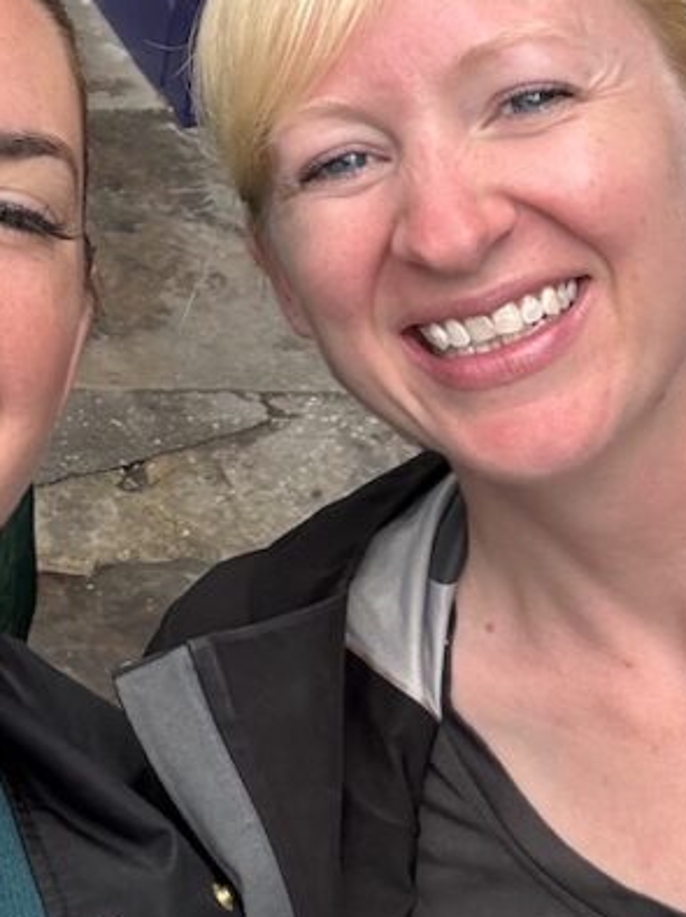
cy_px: 74
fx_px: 2063
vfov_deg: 24.3
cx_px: -81
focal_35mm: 78
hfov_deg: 18.1
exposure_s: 1/419
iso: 25
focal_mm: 2.69
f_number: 1.9
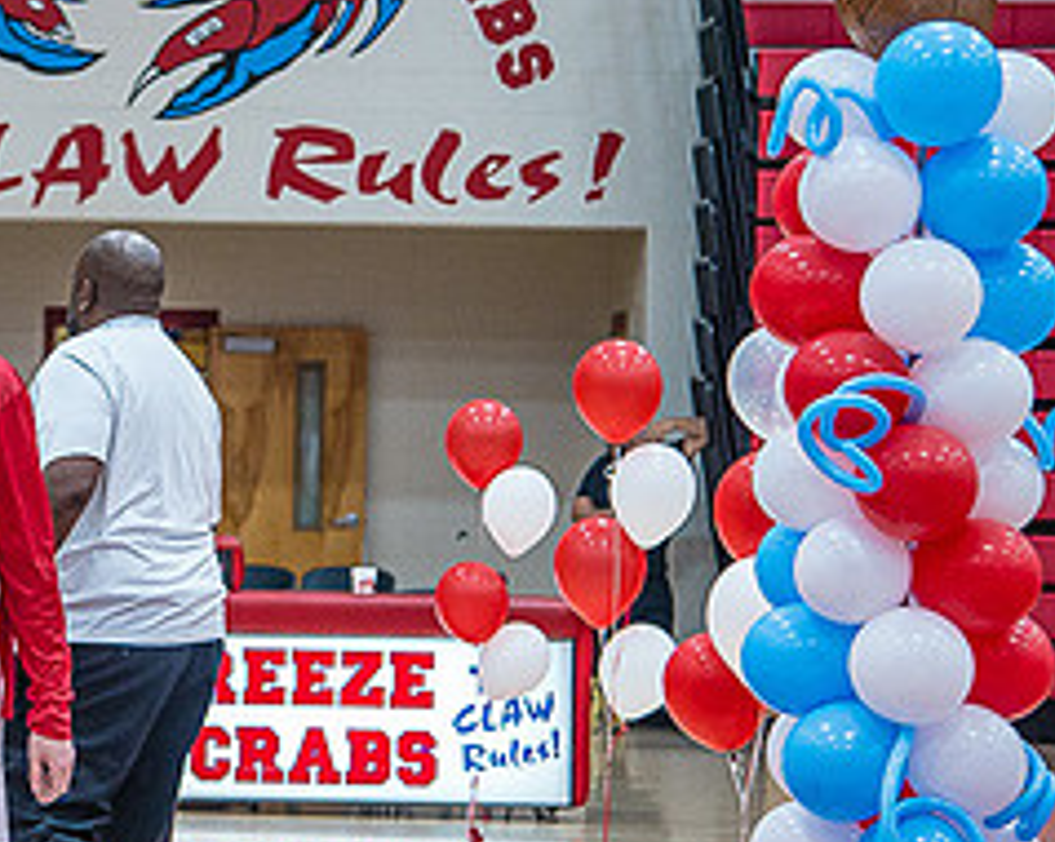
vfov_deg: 9.6
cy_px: 452
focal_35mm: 160
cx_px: -40
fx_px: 4992
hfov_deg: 11.9
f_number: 4
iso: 2000
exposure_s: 1/320
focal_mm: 70
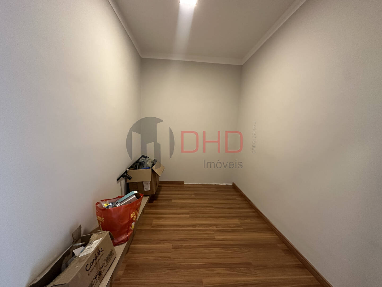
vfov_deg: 85.7
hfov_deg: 102.1
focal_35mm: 14
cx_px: 191
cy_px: 144
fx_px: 154
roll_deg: -1.7
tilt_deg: -5.6
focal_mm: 2.22
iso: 250
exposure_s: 1/60
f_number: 2.2
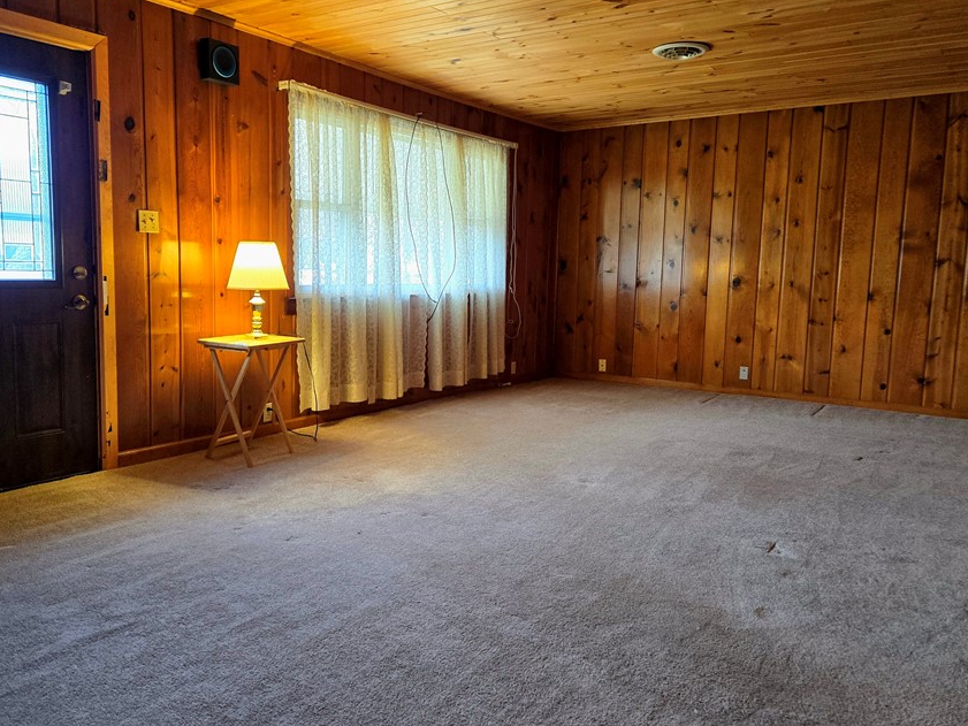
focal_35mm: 28
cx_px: 464
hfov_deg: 63.4
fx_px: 783
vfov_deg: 49.8
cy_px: 353
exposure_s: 1/120
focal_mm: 5.4
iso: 250
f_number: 1.8
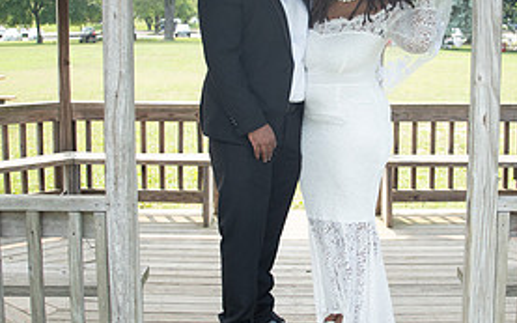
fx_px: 873
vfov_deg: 20.9
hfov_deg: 32.8
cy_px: 135
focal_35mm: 62
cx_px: 332
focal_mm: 28
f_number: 3.7
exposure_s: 1/1600
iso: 800
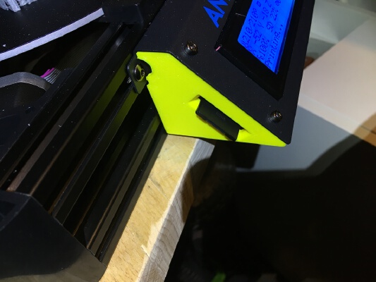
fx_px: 315
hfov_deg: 61.6
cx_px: 188
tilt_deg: -48.3
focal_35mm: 29
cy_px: 141
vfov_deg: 48.2
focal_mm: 4.15
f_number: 2.2
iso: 64
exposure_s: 1/33
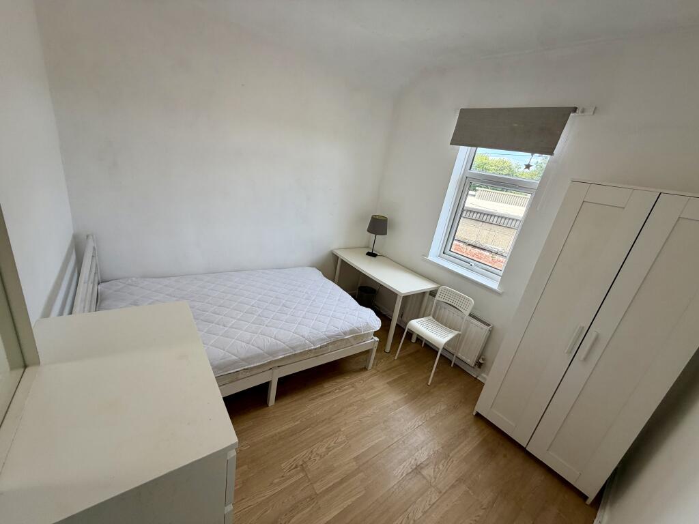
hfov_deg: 102.1
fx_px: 283
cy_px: 262
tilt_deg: -19.1
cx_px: 350
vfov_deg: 85.7
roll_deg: -10.9
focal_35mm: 14
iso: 64
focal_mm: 2.22
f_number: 2.2
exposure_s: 1/121
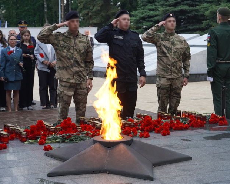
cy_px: 92
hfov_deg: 22.5
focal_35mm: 85
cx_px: 126
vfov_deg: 18.1
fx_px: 579
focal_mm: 50
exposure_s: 1/160
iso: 1250
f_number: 5
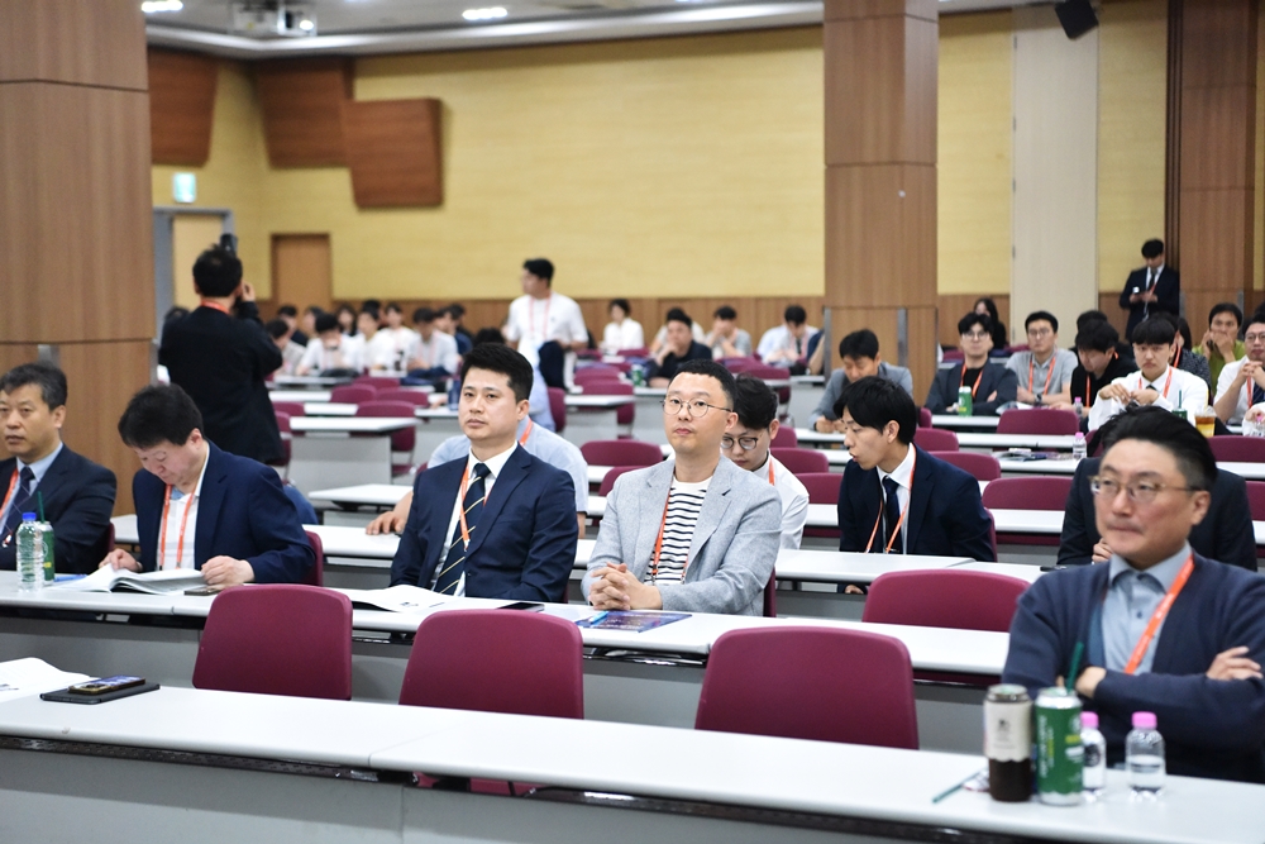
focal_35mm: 70
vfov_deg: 19.5
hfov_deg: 28.8
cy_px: 422
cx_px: 632
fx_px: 2460
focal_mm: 70
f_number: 2.8
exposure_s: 1/640
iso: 6400
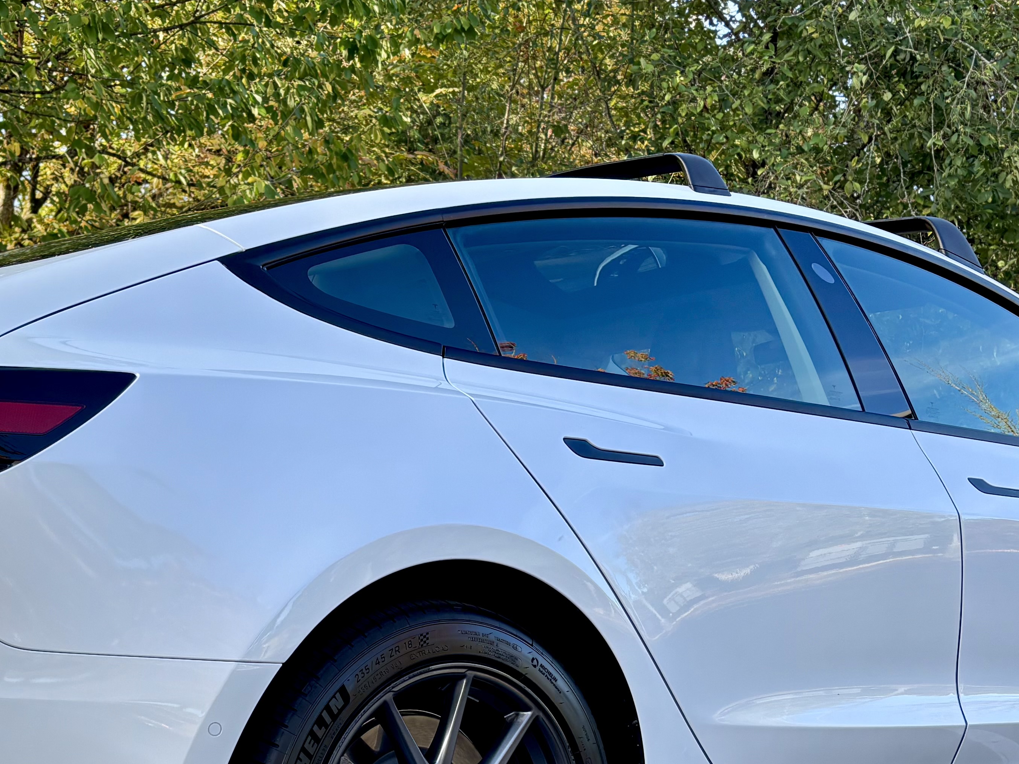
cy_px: 620
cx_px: 425
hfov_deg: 34.9
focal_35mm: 55
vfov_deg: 26.0
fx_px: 1619
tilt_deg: -1.0
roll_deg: -0.7
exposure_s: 1/397
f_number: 1.6
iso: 50
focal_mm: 5.96
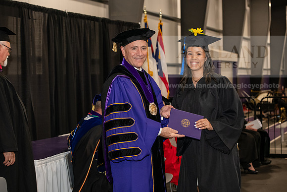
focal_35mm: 70
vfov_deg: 19.5
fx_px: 558
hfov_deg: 28.8
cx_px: 144
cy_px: 96
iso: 2500
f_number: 5
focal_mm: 70
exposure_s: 1/200
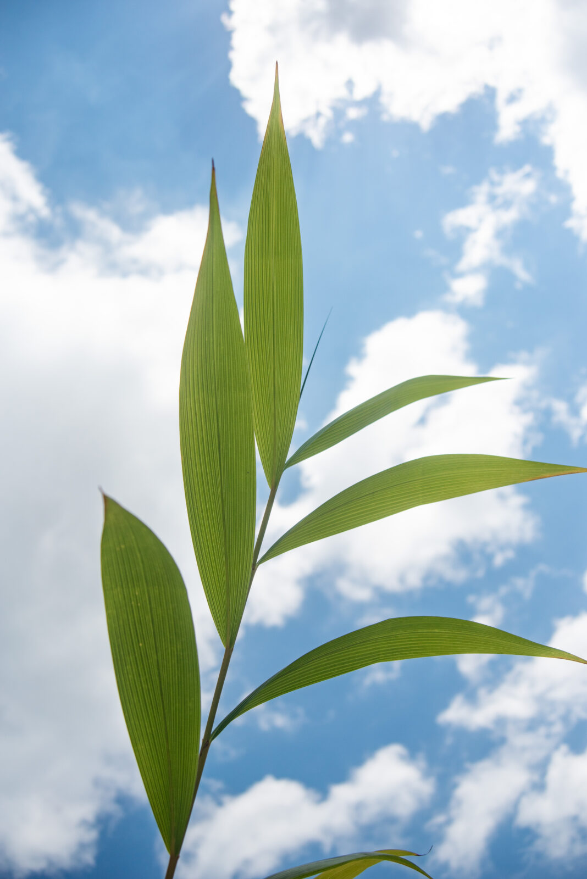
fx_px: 855
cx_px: 294
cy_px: 440
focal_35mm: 35
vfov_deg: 54.4
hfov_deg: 37.9
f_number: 5.6
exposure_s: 1/4000
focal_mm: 35
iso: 100
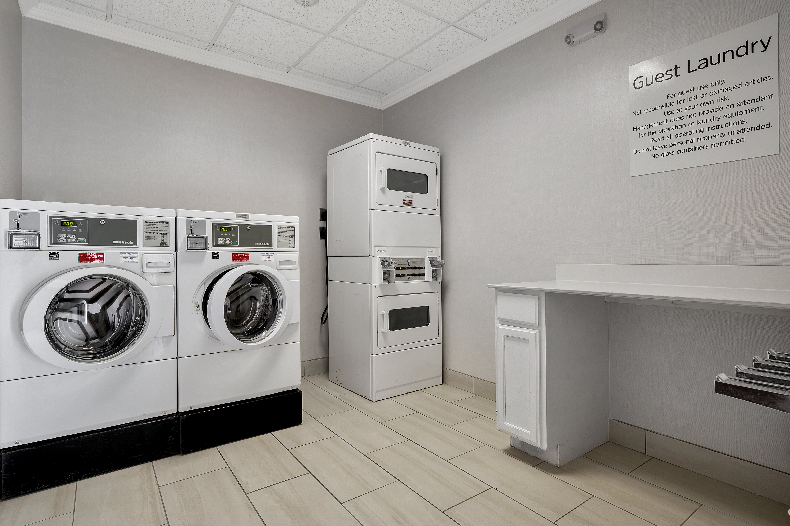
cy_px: 253
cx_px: 399
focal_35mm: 19
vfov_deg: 65.8
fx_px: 406
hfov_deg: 88.4
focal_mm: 17.5
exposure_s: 1/5
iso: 320
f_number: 8
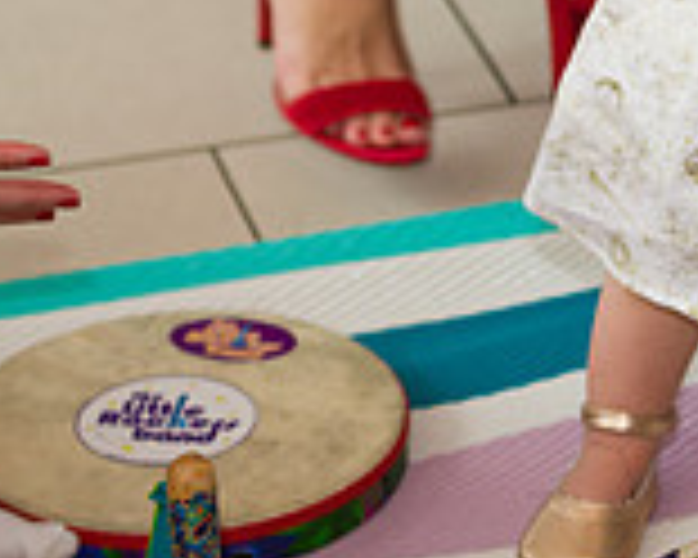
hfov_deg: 7.8
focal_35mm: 246
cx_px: 874
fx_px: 5082
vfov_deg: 6.2
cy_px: -254
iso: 400
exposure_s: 1/200
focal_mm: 70
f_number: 3.2
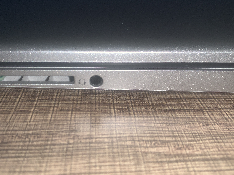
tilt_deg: -29.2
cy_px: 88
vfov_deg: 41.8
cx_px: 110
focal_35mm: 34
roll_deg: -1.8
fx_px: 230
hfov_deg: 53.9
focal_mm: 4.25
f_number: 1.8
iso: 25
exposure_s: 1/26
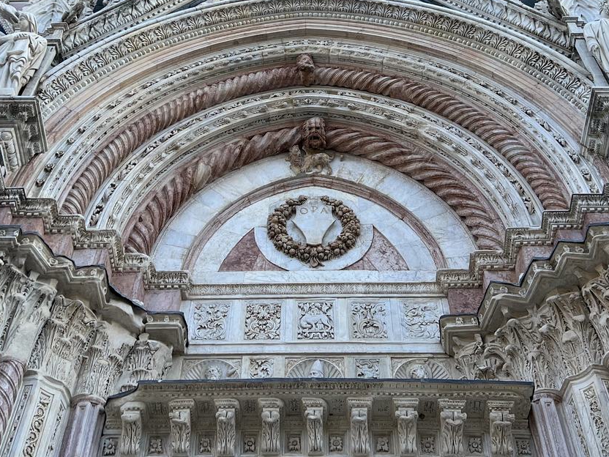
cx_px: 308
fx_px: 880
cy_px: 54
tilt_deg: +59.3
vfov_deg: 28.1
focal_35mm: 50
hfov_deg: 38.2
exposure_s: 1/683
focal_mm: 5.7
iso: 50
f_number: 1.5
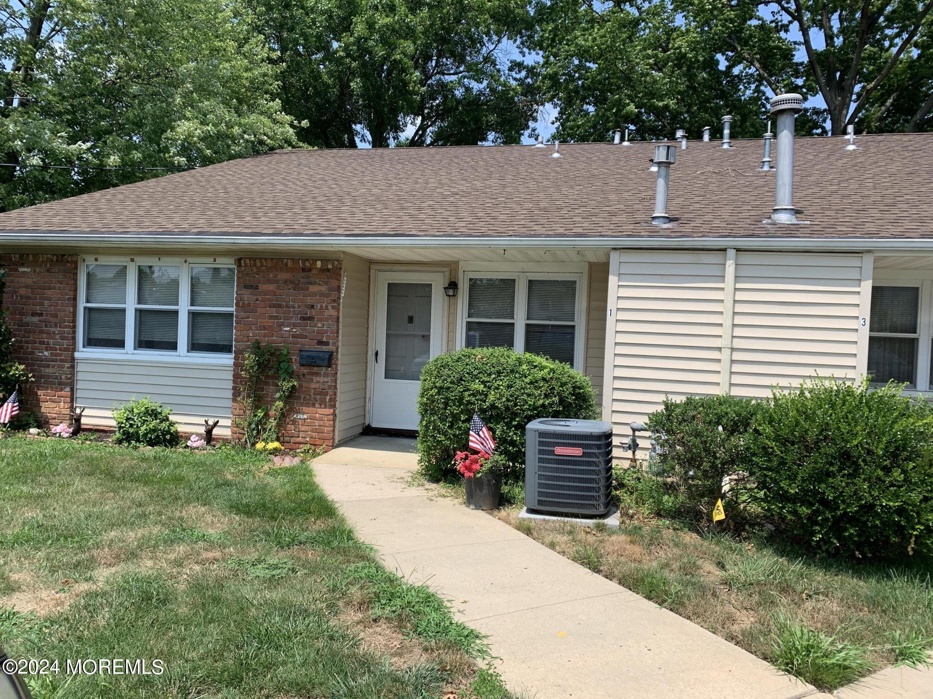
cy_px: 350
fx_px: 701
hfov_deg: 67.3
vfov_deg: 53.1
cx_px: 466
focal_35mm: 26
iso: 25
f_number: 1.8
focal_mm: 4.25
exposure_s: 1/1718
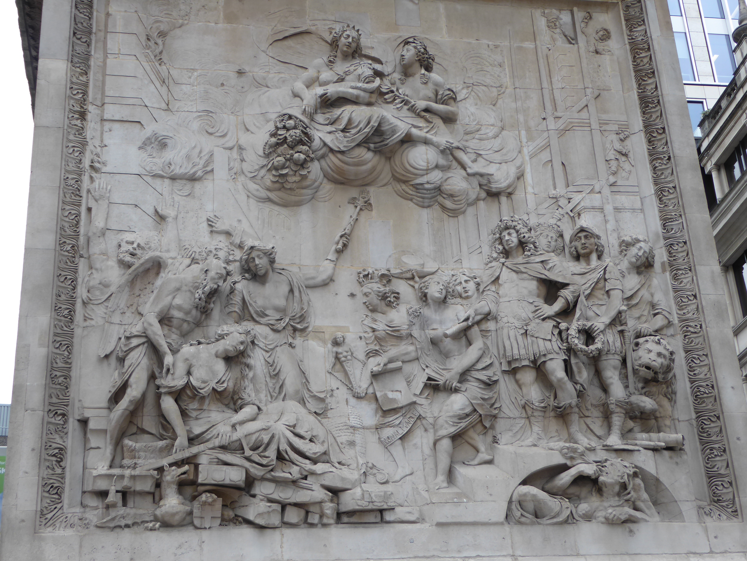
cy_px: 280
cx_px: 374
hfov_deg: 33.8
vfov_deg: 25.7
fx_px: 1230
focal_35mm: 57
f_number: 4.1
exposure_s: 1/80
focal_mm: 9.6
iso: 80
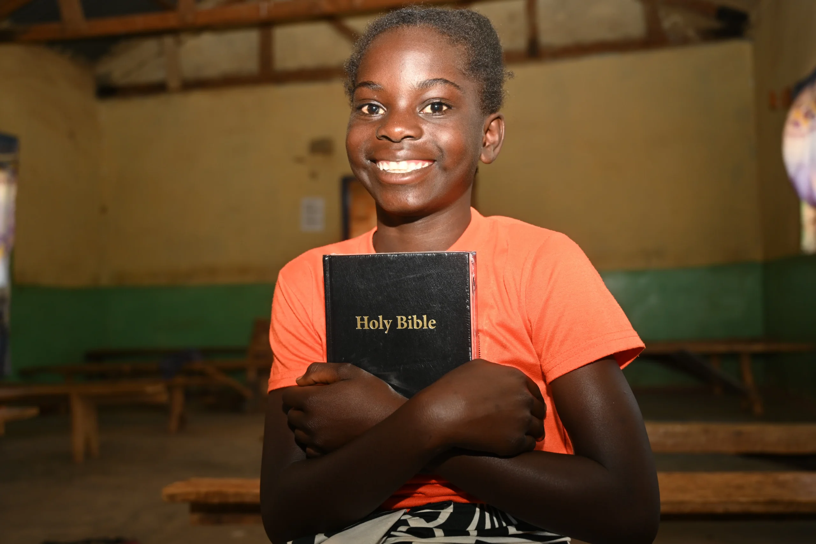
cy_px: 272
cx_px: 408
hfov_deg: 51.9
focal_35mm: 37
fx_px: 839
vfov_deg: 35.9
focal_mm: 37
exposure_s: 1/200
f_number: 4
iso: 250
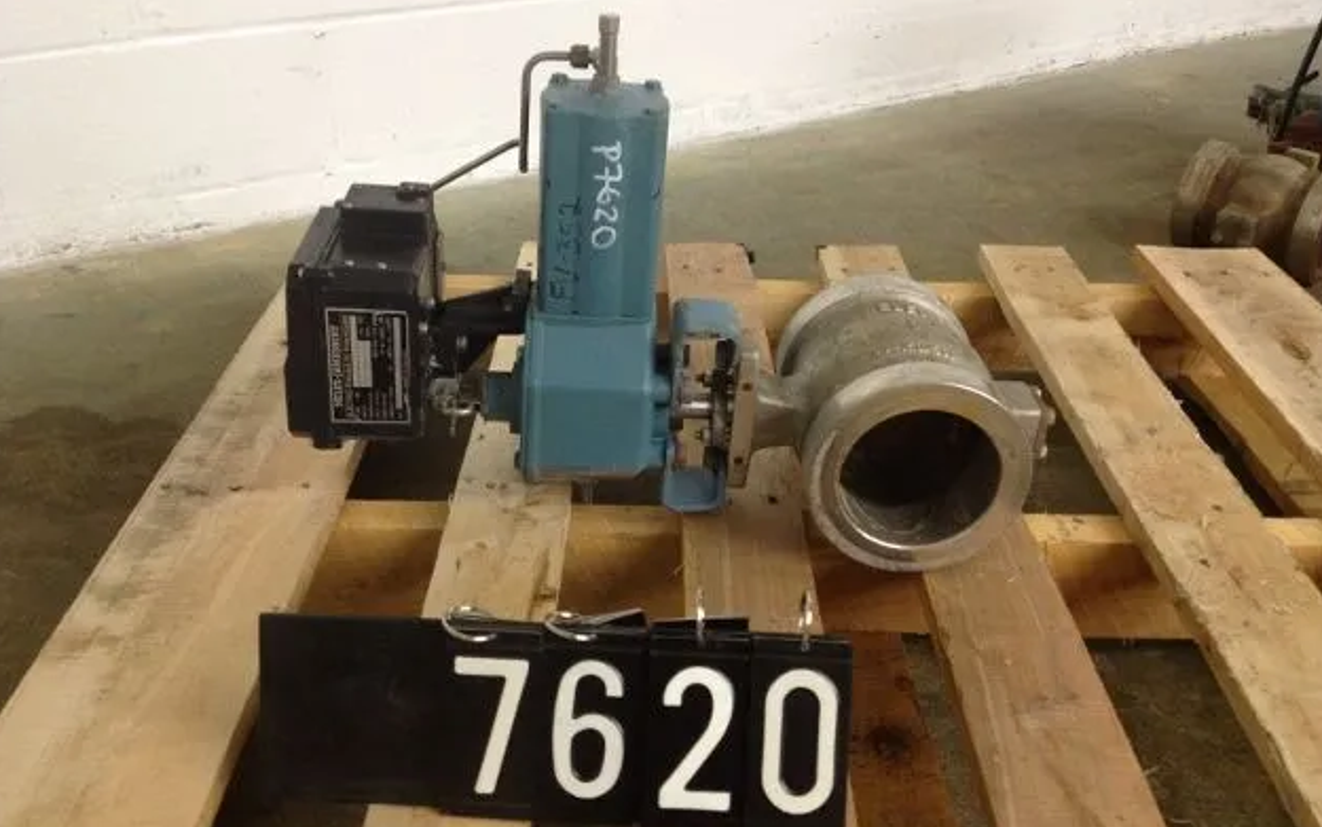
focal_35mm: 38
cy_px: 396
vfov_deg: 33.6
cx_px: 666
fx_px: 1369
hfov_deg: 51.5
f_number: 2.4
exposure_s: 1/20
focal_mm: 4.28
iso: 160
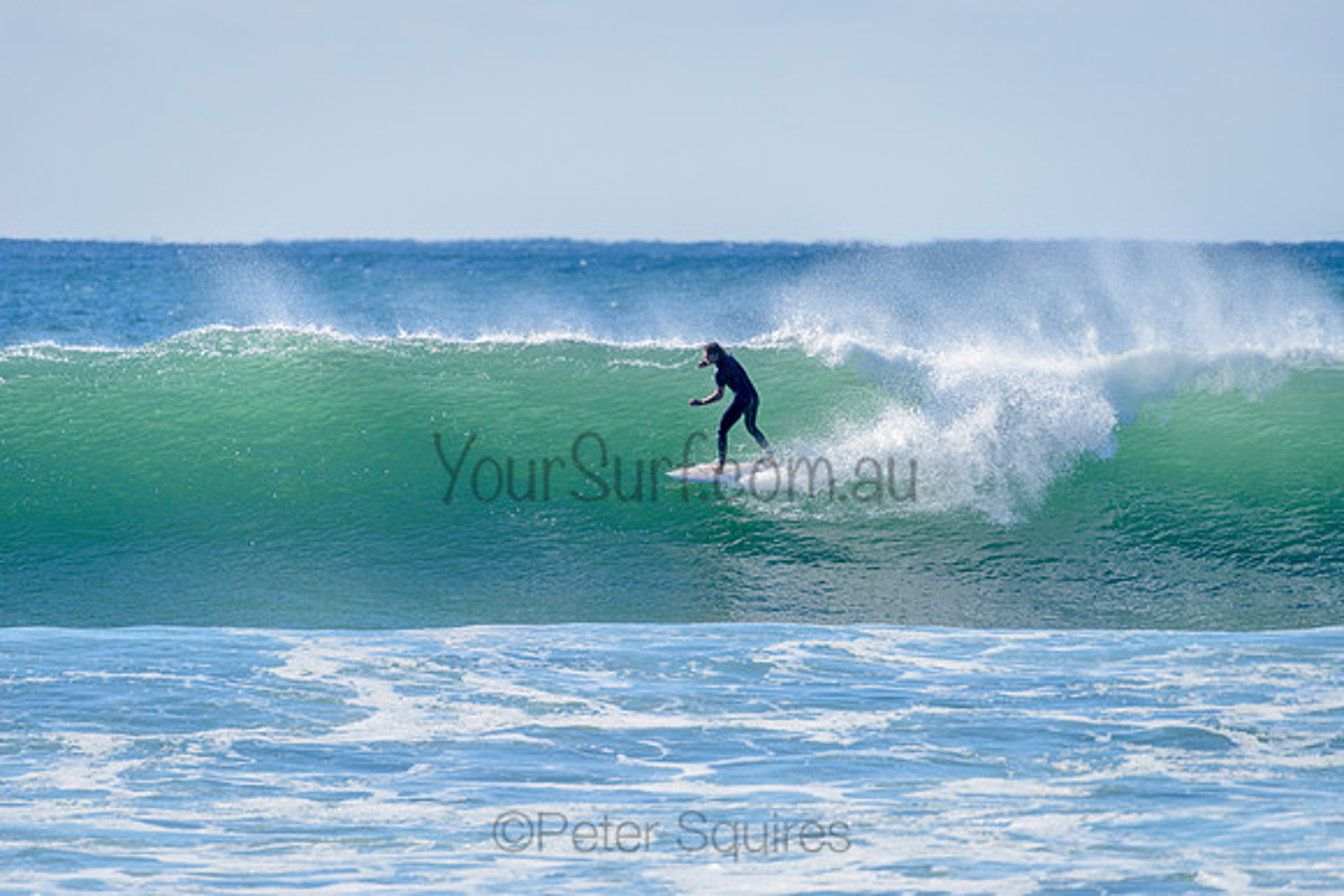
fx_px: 19063
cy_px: 448
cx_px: 680
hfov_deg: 4.0
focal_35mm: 511
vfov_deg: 2.7
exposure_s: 1/2000
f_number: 5.6
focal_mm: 500
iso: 220
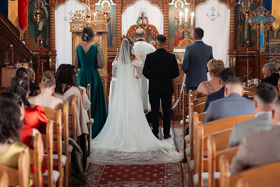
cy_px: 91
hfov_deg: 23.1
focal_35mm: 88
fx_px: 686
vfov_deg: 15.5
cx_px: 140
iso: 1600
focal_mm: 85
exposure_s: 1/320
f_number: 2.2
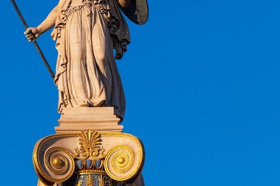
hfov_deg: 6.2
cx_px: 96
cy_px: 79
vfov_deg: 4.2
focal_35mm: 330
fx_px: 2564
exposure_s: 1/400
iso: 100
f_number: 8
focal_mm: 155
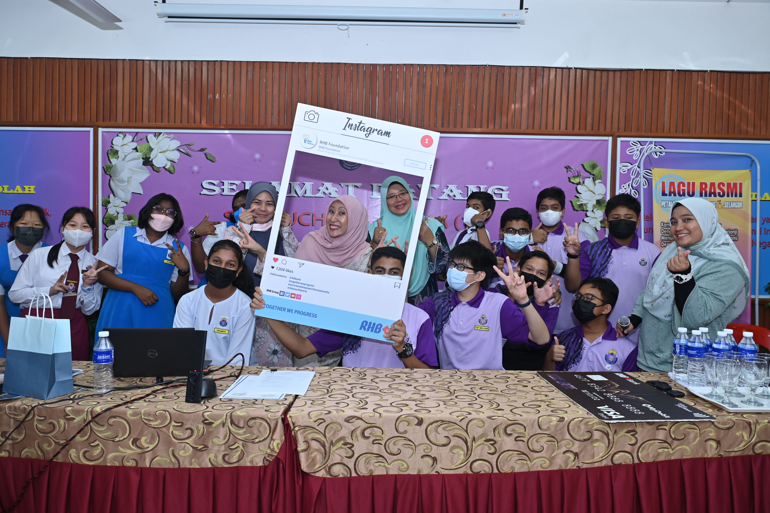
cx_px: 385
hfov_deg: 73.8
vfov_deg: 53.1
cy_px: 256
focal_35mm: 24
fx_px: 513
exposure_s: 1/125
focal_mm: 24
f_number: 4.5
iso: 800
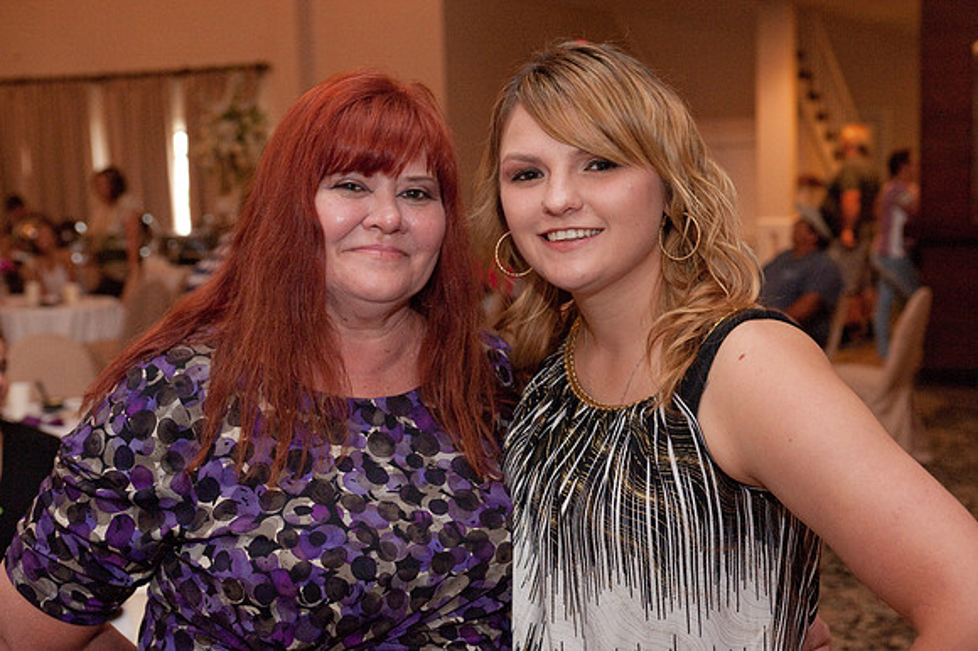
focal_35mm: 52
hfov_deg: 38.2
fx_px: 1412
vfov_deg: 26.0
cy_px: 326
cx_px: 489
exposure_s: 1/125
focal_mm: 52
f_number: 5.6
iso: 3200
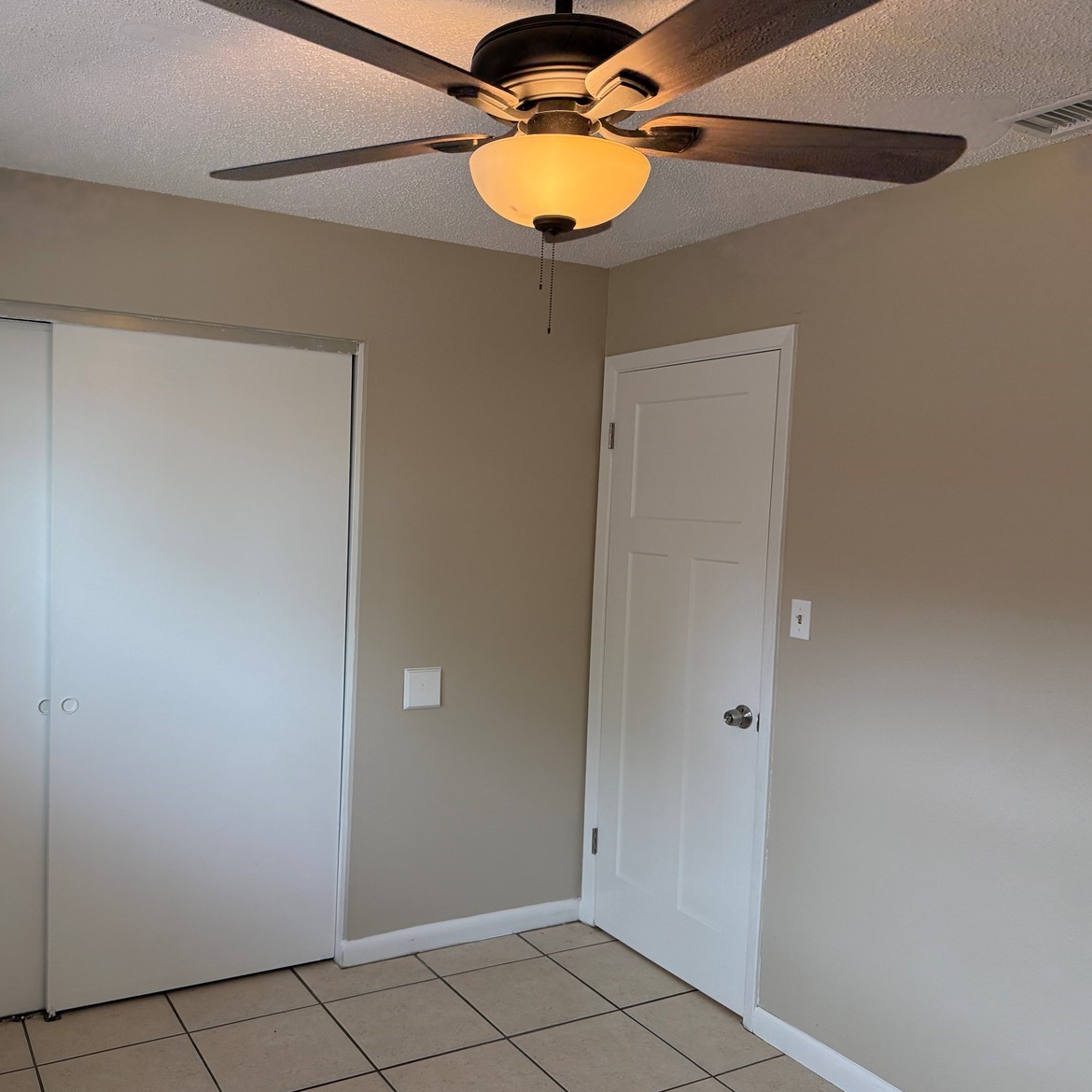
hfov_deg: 55.3
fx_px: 1035
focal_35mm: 29
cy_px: 554
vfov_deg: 55.6
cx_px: 444
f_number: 1.78
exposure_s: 1/238
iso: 200
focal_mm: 6.76
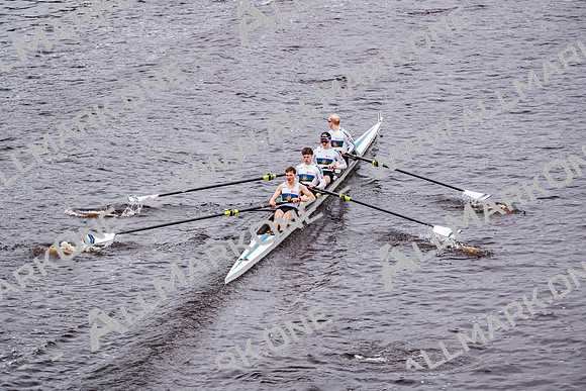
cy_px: 196
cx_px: 293
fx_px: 3256
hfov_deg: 10.3
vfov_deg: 6.9
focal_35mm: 200
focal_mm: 200
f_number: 2.8
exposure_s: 1/2000
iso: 200
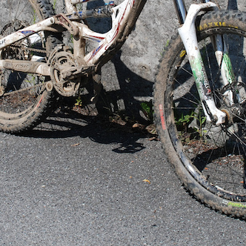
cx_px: 121
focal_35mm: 126
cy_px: 44
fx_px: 1013
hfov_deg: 13.8
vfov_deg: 13.8
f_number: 8
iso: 100
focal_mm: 32
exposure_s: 1/250
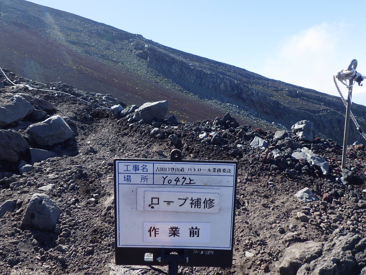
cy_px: 138
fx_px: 296
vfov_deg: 49.7
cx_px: 183
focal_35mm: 28
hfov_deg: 63.4
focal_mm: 5
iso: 250
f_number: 4.2
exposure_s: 1/800
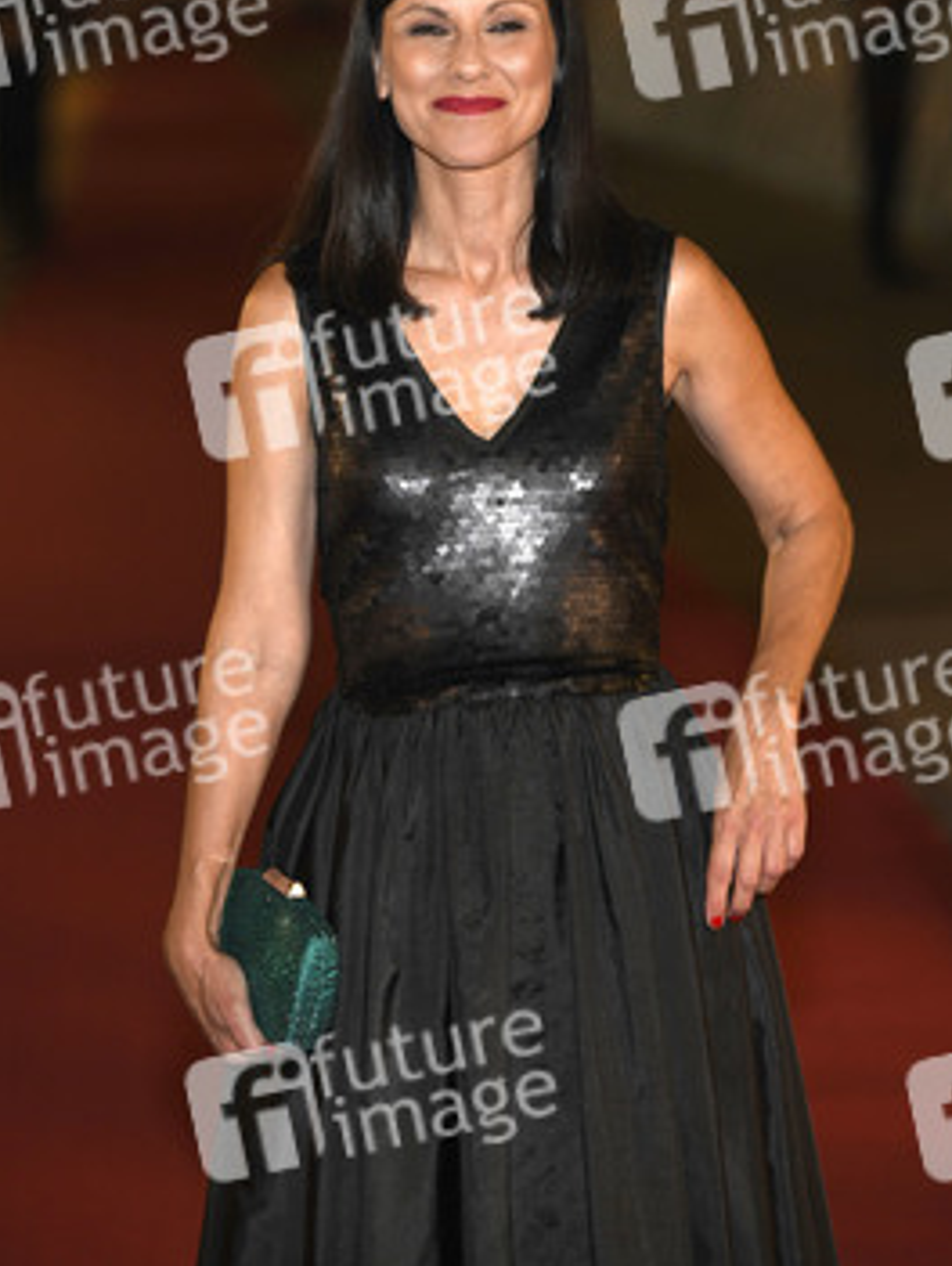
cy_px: 555
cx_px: 476
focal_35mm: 164
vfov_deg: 12.0
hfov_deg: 9.1
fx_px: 6003
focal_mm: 150
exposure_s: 1/160
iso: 1600
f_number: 5
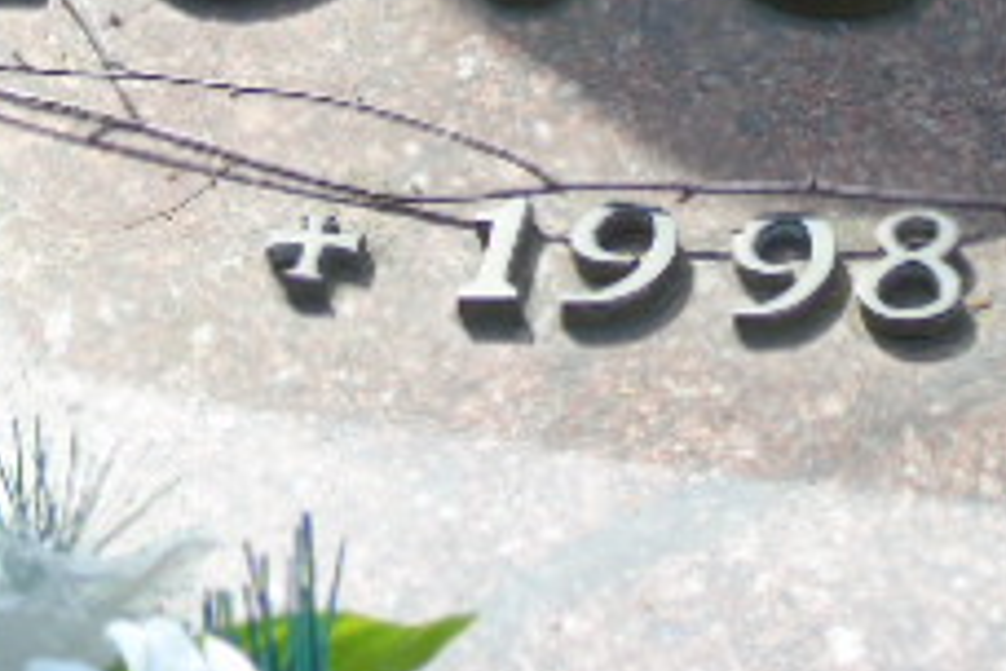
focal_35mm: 274
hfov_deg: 7.5
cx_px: 357
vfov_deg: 5.0
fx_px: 7656
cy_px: -212
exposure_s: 1/160
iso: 80
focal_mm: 17
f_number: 4.3
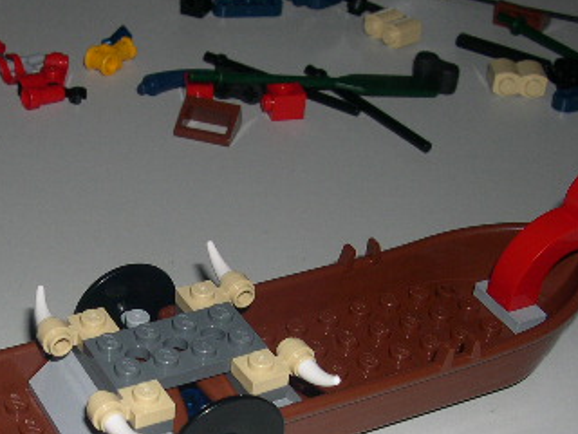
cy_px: 367
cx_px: 94
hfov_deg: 25.1
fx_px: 1269
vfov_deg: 19.1
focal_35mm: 76
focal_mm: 8
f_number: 7.6
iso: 100
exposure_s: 1/60
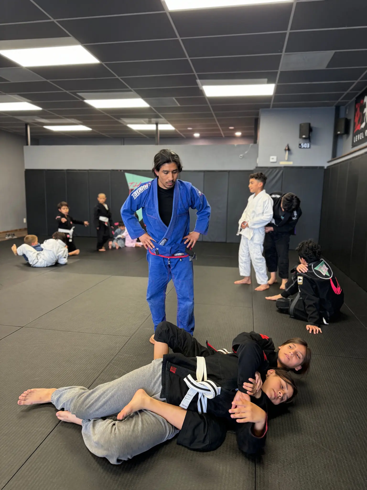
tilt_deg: -7.8
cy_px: 245
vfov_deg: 71.6
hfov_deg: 56.8
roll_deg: -0.6
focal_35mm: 24
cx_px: 184
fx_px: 339
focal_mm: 6.76
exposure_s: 1/60
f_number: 1.78
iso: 250
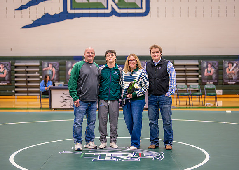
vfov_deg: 24.2
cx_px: 118
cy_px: 93
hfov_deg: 33.4
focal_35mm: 59
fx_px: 398
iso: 1000
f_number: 1.2
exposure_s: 1/800
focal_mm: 50
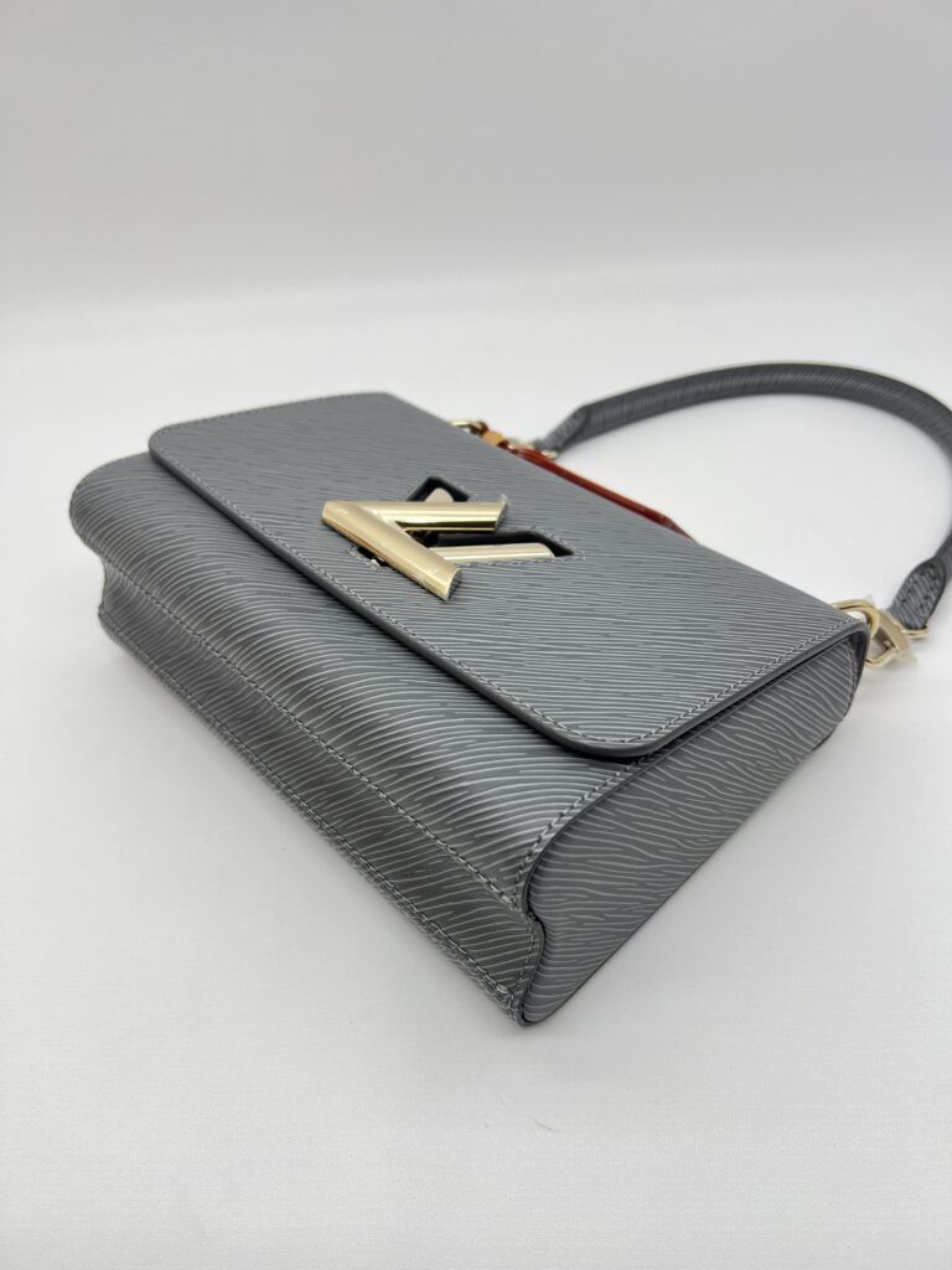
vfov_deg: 67.3
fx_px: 953
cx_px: 476
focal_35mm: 26
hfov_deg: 53.1
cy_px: 635
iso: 50
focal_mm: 5.7
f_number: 1.5
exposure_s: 1/165
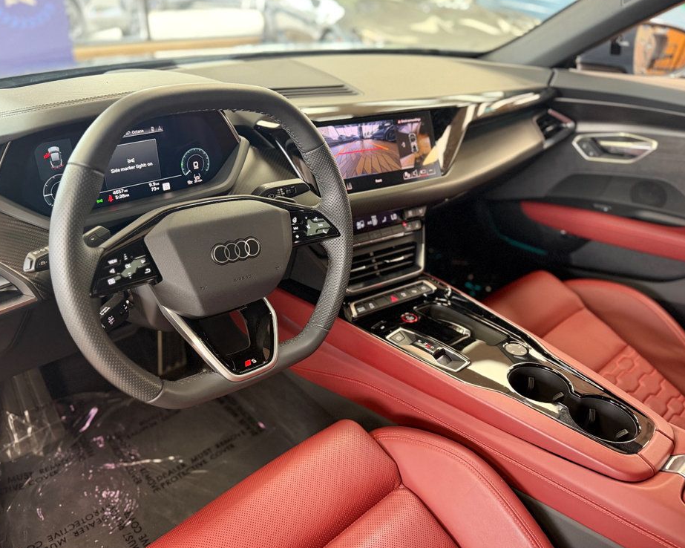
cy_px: 274
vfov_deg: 54.9
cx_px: 310
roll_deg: -1.0
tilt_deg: -29.9
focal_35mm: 26
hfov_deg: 65.9
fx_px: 527
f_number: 1.78
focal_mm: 6.76
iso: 640
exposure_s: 1/60
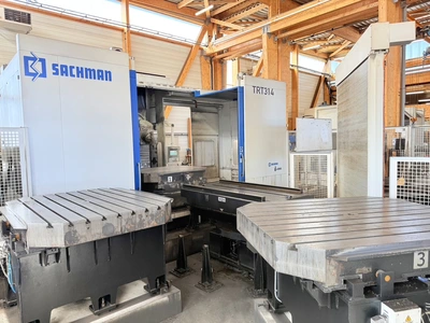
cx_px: 215
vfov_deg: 56.8
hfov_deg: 71.6
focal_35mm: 24
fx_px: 298
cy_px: 162
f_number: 1.78
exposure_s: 1/121
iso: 64
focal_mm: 6.76
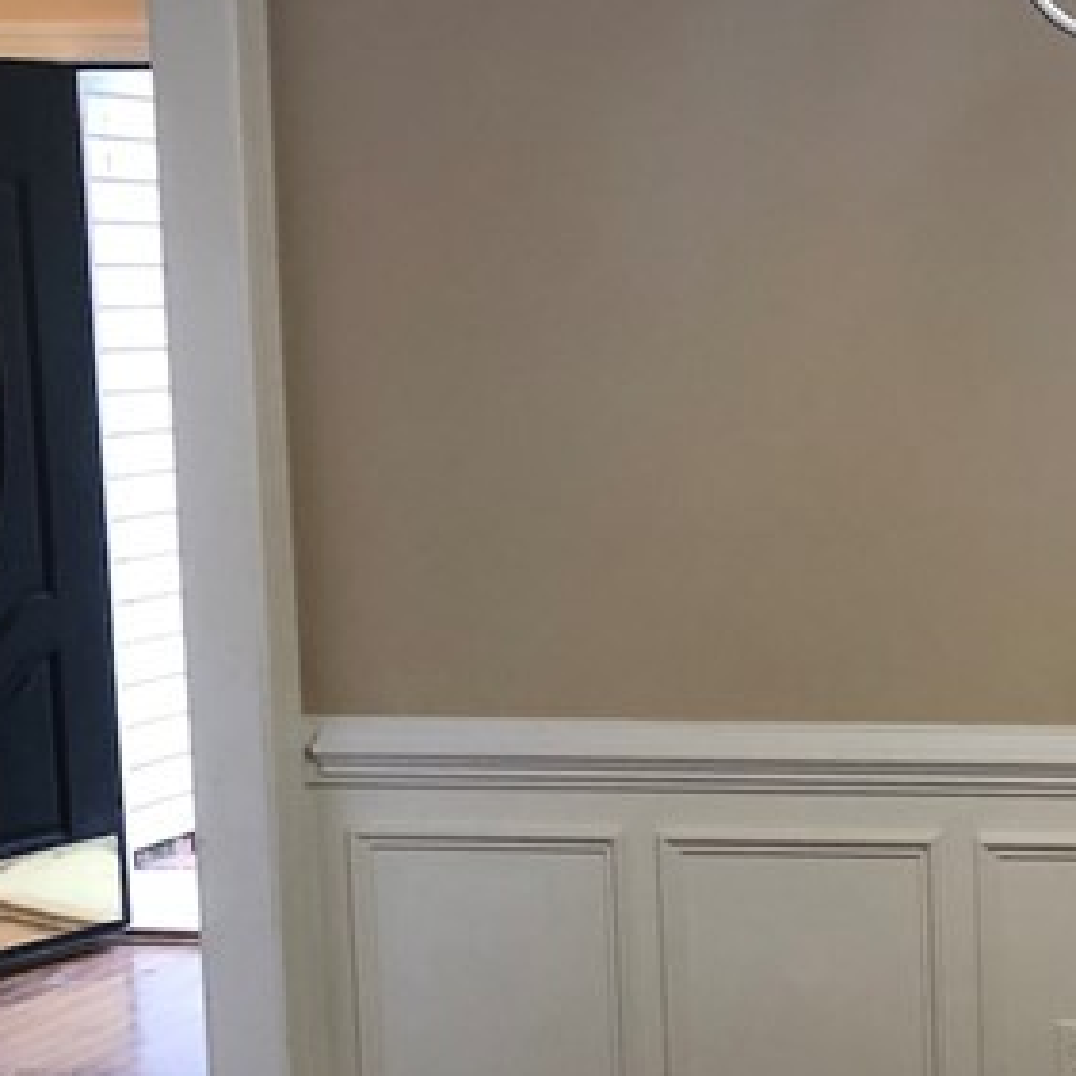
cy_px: 691
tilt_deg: -8.1
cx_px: 1538
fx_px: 3165
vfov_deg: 19.3
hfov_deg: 17.6
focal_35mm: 90
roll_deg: -0.3
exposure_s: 1/15
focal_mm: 4
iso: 40
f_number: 1.8
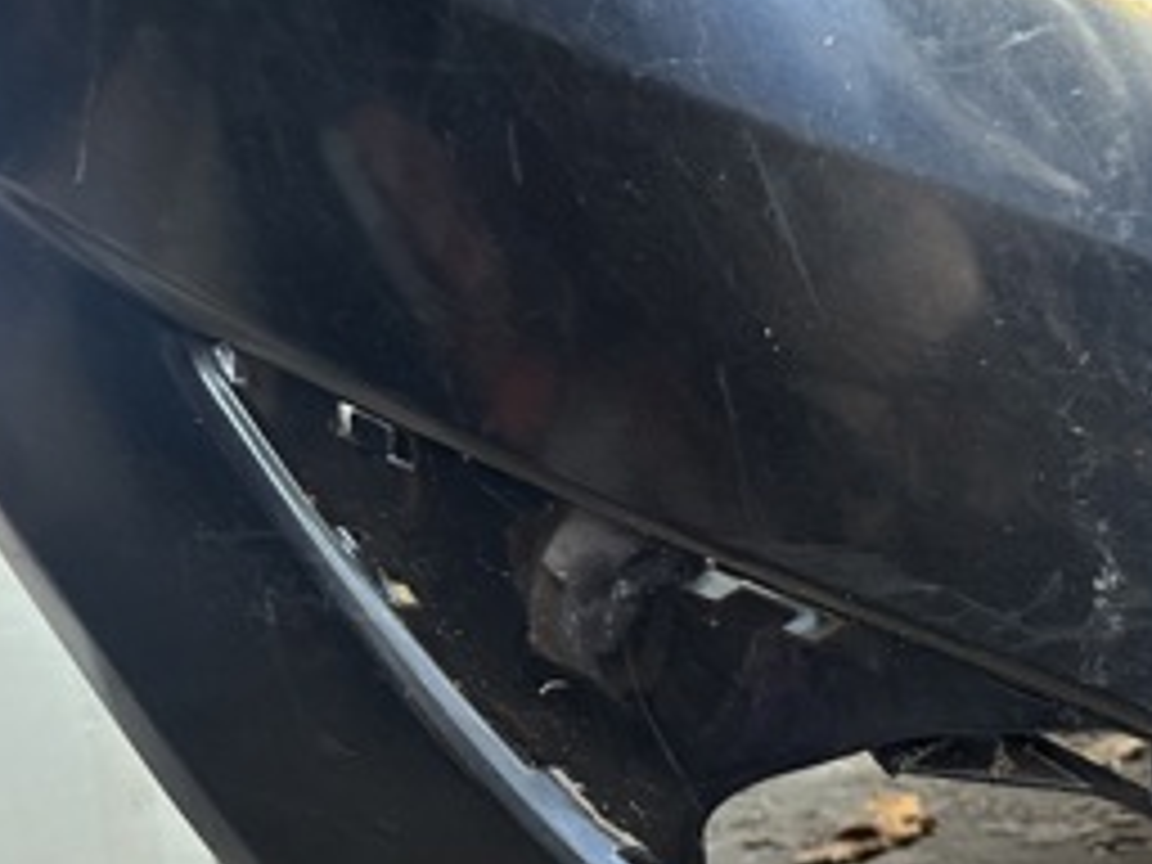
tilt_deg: -9.0
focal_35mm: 60
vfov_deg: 24.0
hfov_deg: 31.0
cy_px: 700
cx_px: 986
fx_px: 1997
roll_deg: +9.9
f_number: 1.78
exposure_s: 1/60
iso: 400
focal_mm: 6.86
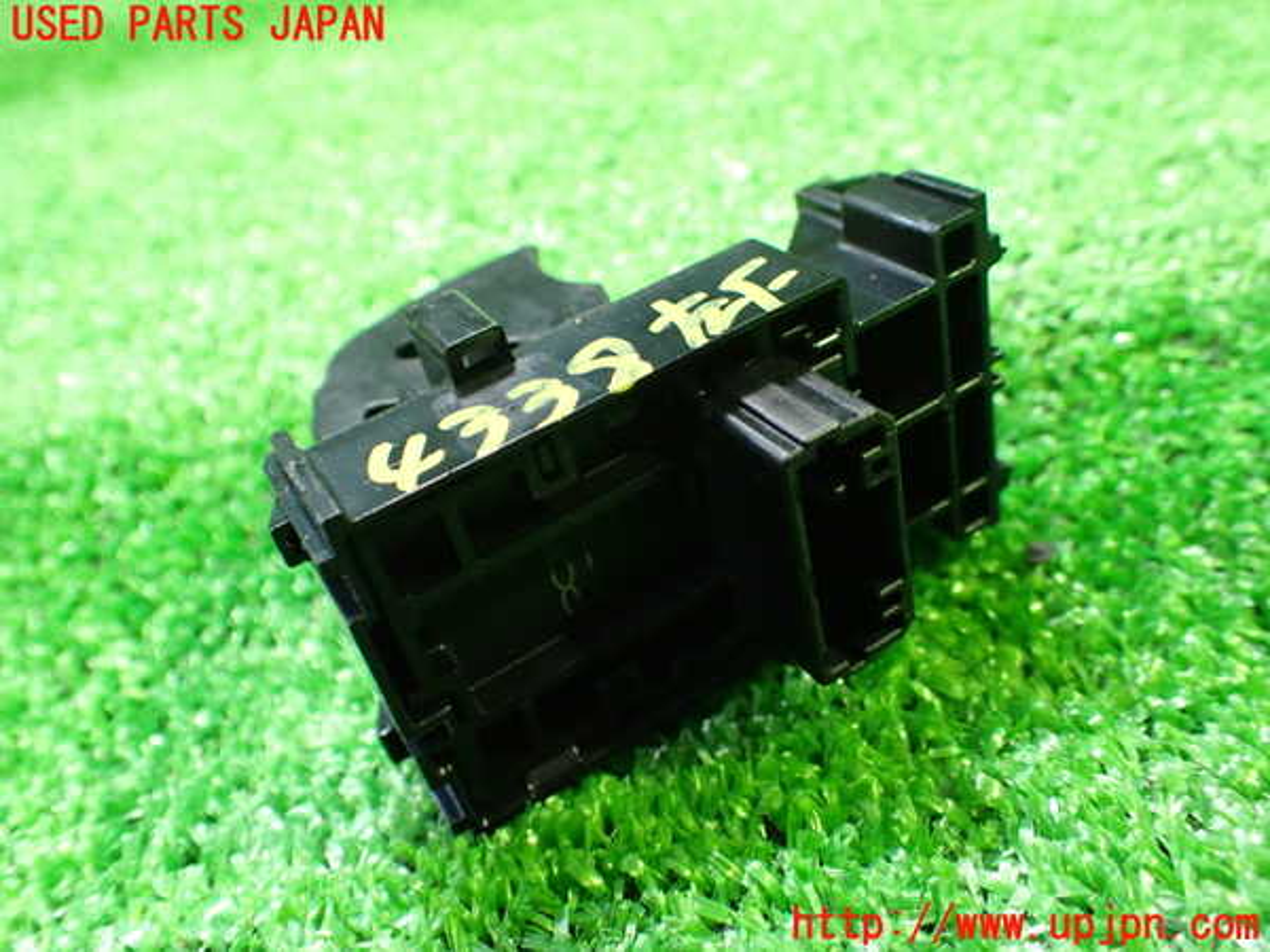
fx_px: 1101
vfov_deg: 46.8
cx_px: 635
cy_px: 476
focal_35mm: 30
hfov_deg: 60.0
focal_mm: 5.4
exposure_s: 1/40
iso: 800
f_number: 2.3
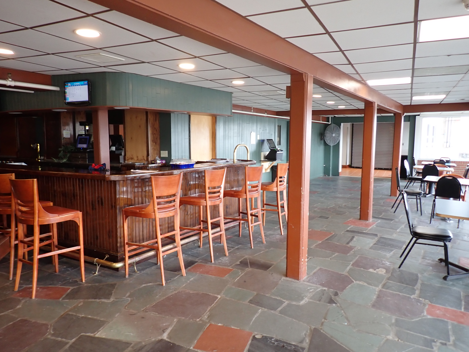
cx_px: 234
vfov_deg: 54.9
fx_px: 339
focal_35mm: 25
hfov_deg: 69.4
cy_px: 176
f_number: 2
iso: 200
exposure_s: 1/50
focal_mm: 4.5
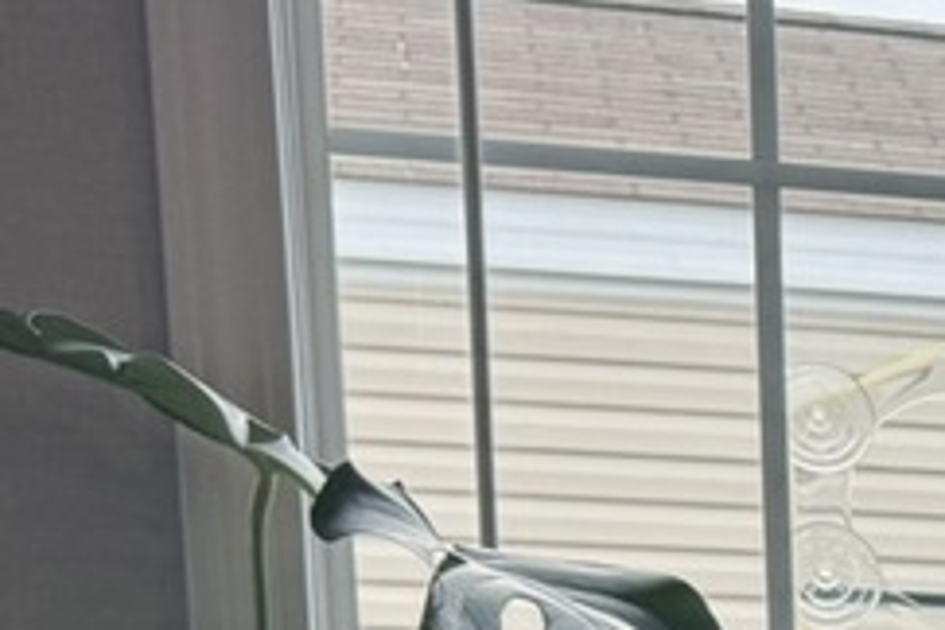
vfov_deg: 8.5
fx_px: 3885
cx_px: 2178
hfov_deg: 11.7
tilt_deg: -11.5
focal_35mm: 148
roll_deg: -1.0
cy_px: 1478
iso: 80
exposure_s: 1/514
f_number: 1.78
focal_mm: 6.76
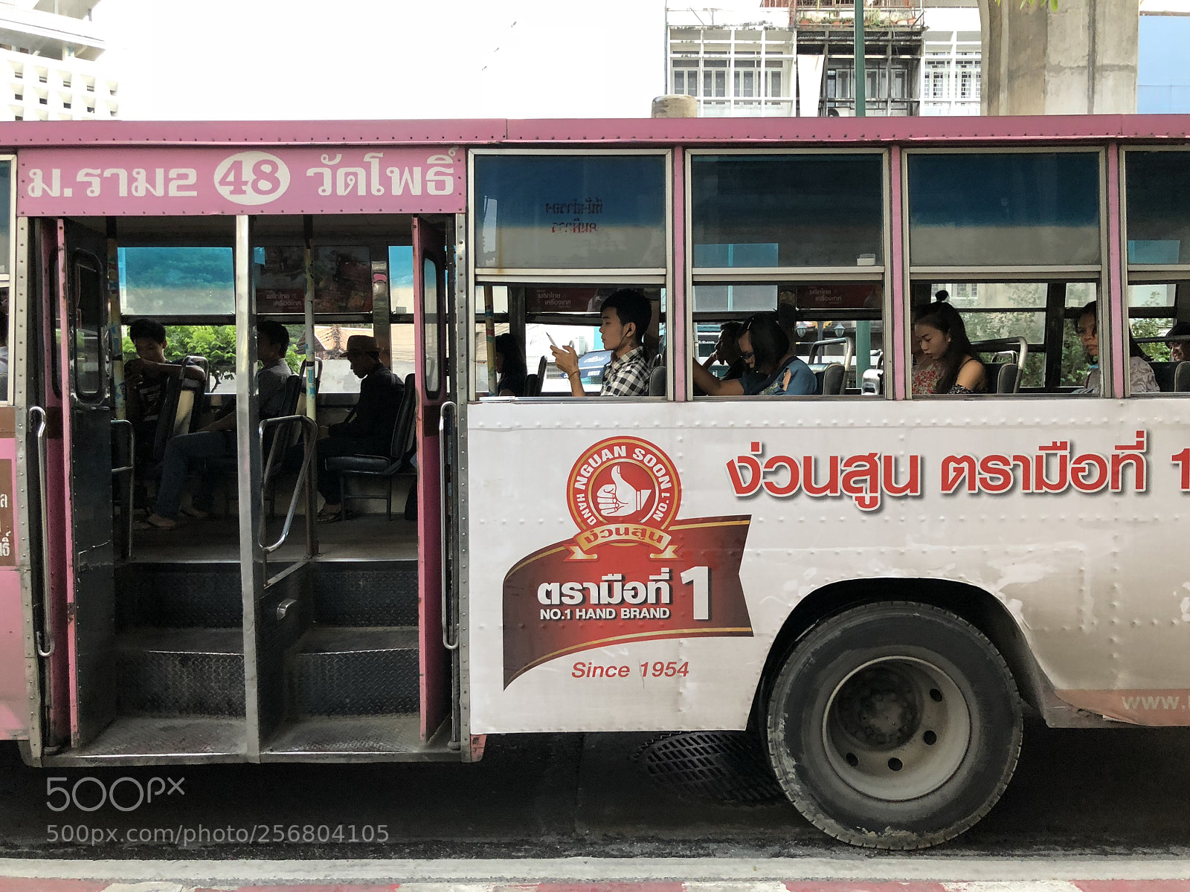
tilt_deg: -0.2
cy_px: 446
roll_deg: +0.8
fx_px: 963
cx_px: 595
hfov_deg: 63.4
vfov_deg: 49.7
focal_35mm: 28
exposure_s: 1/25
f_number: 1.8
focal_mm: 4
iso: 40
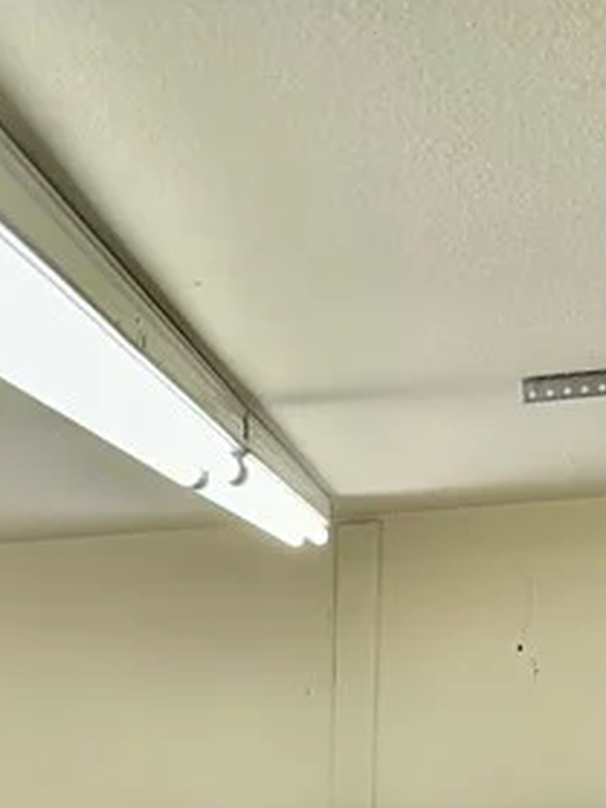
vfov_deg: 17.8
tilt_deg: -20.1
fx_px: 2056
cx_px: -110
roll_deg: +3.2
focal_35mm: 88
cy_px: 1460
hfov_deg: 16.1
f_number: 1.78
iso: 80
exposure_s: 1/120
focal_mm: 6.86
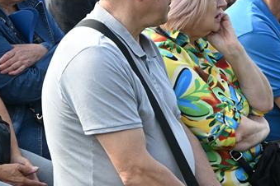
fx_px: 1377
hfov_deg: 11.5
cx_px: 259
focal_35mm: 177
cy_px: 63
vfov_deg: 7.8
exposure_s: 1/250
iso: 320
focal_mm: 50
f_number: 6.3
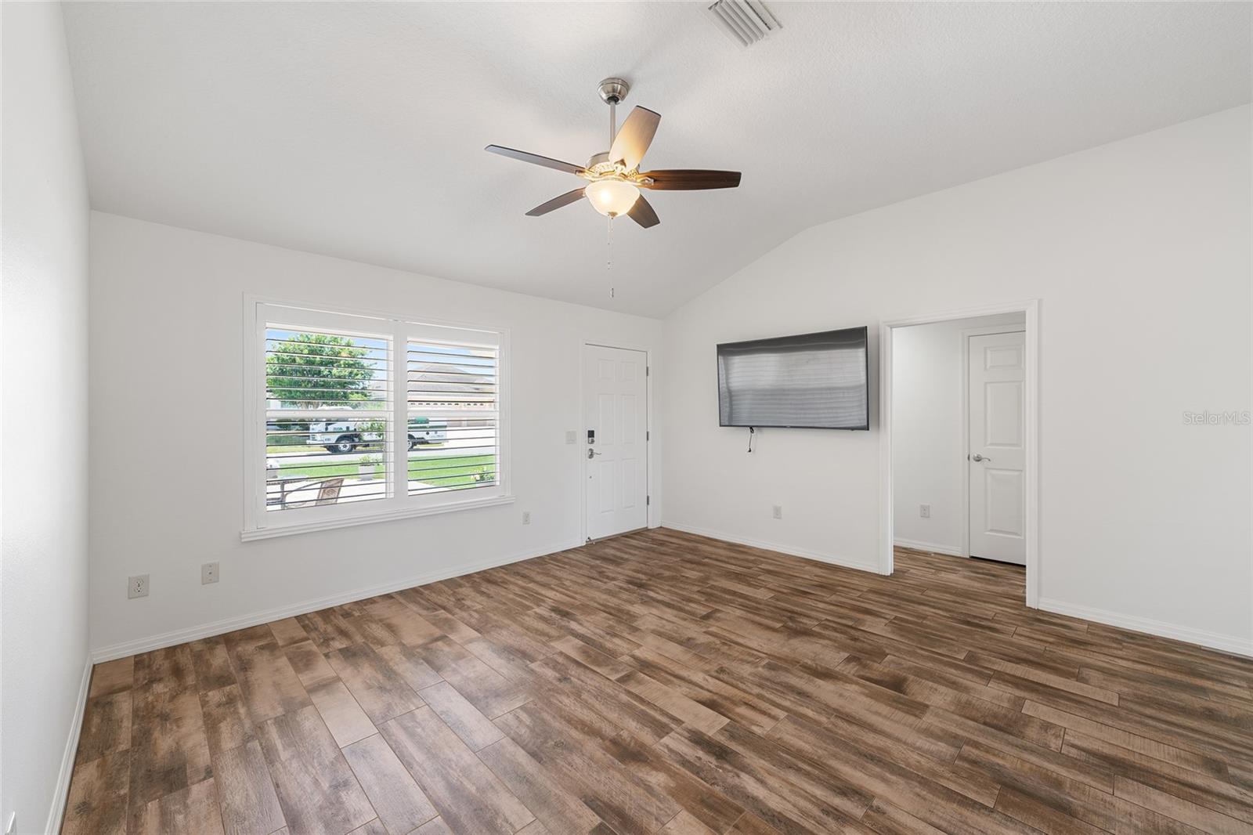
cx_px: 626
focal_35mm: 14
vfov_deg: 81.2
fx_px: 487
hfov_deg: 104.3
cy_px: 418
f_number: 8
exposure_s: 1/2.5
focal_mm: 14
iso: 320
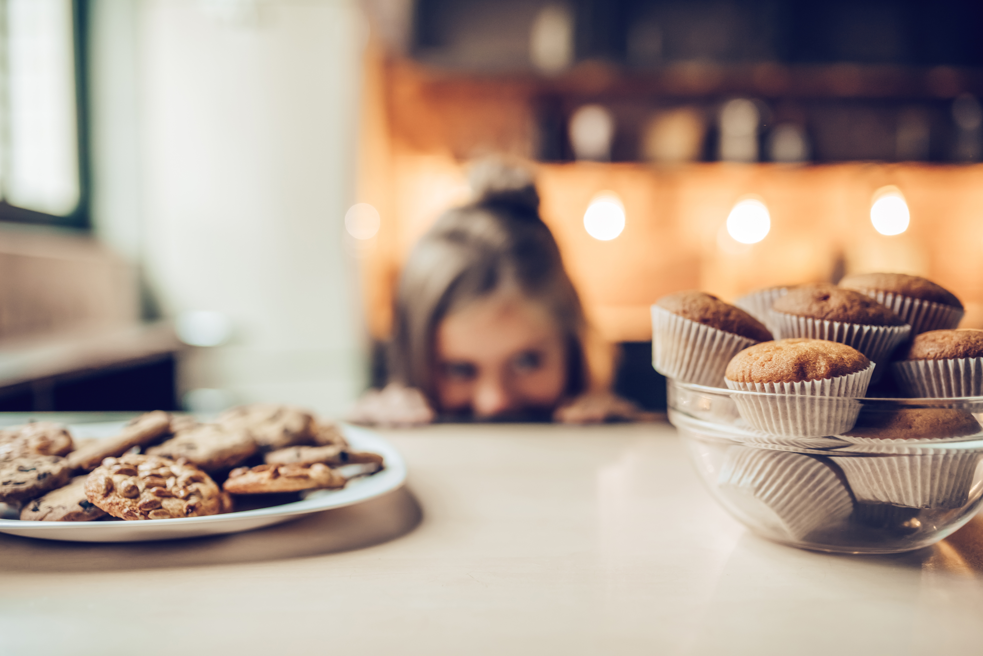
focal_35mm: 35
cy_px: 328
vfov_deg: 37.9
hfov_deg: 54.4
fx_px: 956
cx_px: 492
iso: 800
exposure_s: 1/100
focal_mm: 35
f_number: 2
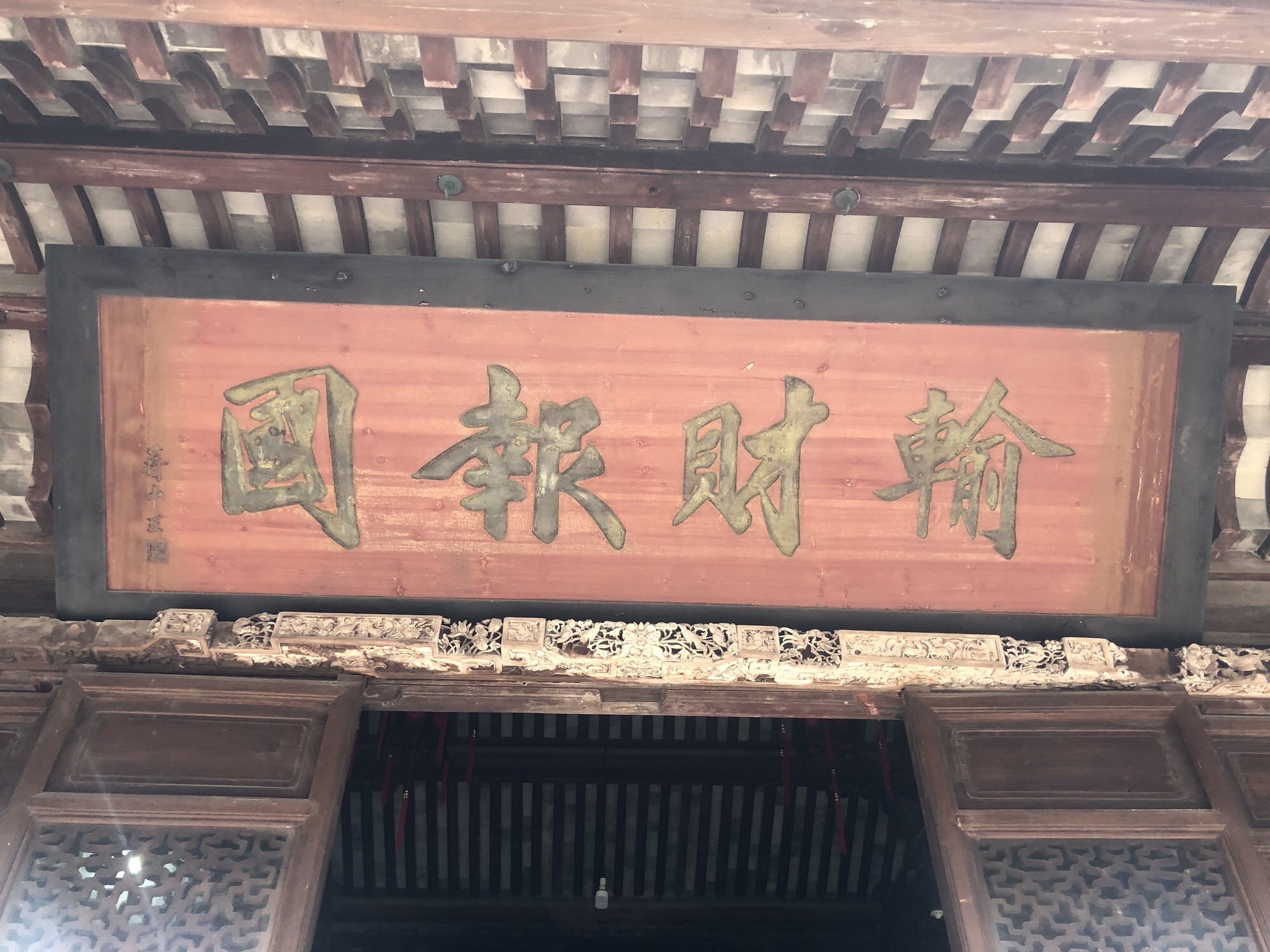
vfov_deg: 49.7
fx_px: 1027
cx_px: 635
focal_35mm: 28
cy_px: 476
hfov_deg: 63.4
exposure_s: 1/20
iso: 40
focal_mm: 4
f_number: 1.8
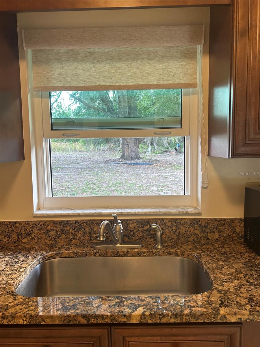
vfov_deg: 67.3
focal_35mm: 26
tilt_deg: -3.5
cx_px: 130
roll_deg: +1.3
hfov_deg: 53.1
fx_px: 260
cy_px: 174
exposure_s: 1/120
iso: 100
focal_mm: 5.7
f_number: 1.5
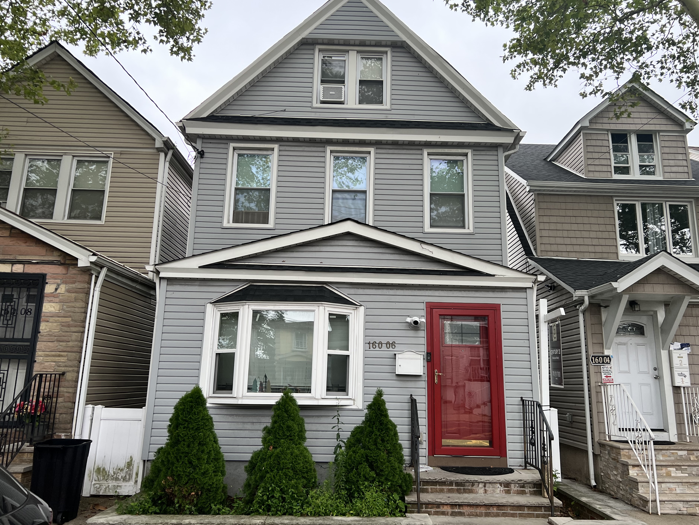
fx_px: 565
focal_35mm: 28
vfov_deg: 49.7
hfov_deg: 63.4
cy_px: 248
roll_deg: -1.2
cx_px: 370
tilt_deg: +11.9
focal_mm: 5.7
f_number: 1.5
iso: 64
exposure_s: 1/121
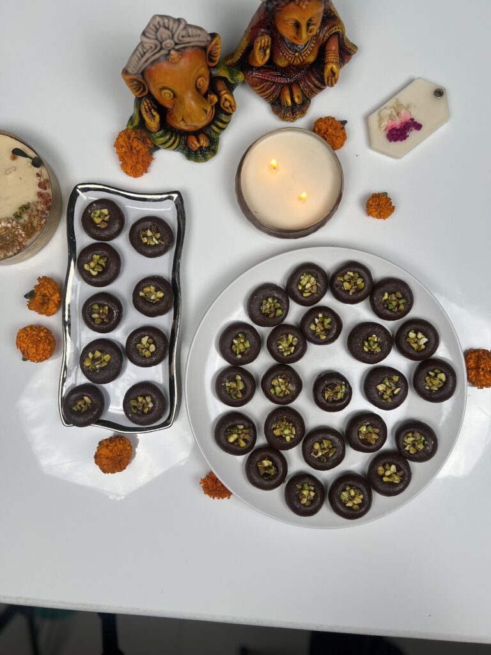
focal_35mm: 26
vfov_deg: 67.3
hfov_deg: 53.1
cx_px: 246
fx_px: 492
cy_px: 328
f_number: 1.5
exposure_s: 1/448
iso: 50
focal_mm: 5.7
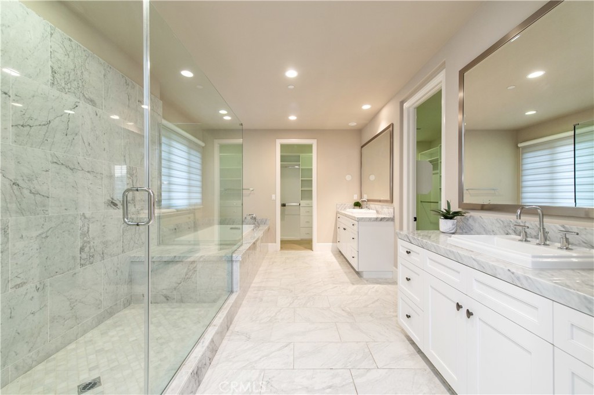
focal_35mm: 14
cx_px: 297
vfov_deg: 81.1
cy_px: 198
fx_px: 231
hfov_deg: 104.3
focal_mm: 14
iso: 640
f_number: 4
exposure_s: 1/60
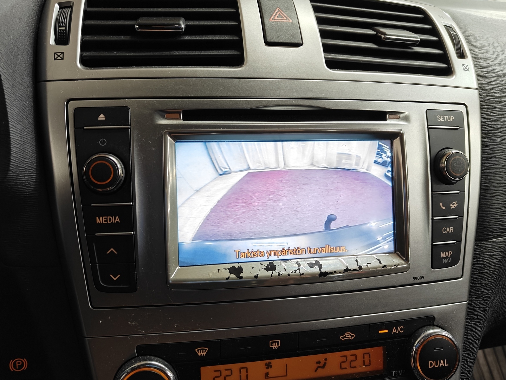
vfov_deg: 53.1
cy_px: 190
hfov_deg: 67.3
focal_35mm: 26
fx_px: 380
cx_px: 253
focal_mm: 5.59
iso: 100
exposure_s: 1/50
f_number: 1.8
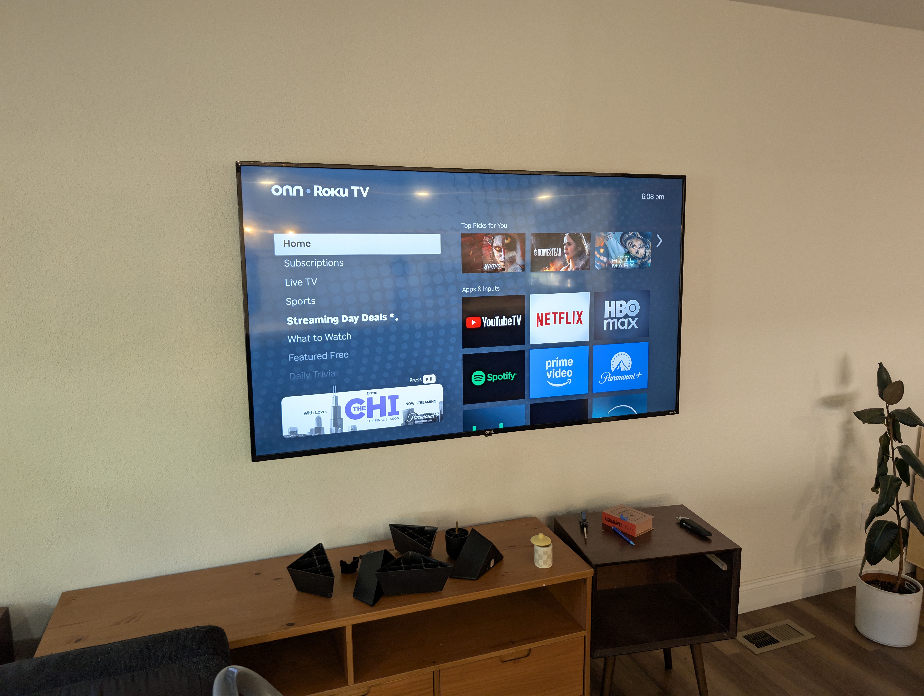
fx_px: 642
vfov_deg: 56.9
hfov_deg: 71.5
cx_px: 462
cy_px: 348
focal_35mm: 24
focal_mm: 6.9
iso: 269
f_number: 1.68
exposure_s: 1/120
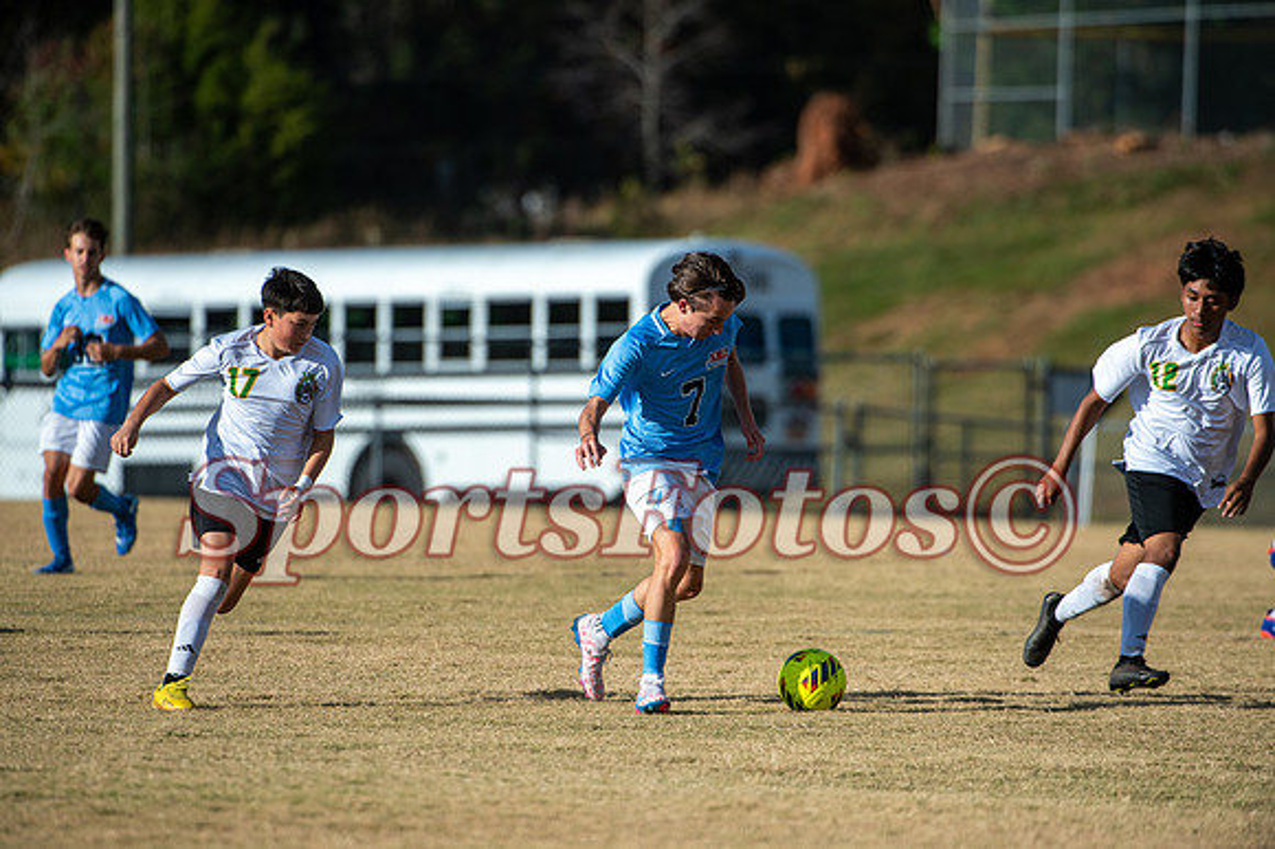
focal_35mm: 400
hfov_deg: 5.2
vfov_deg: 3.4
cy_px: 424
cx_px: 638
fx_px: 14158
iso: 400
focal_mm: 400
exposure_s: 1/2500
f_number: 5
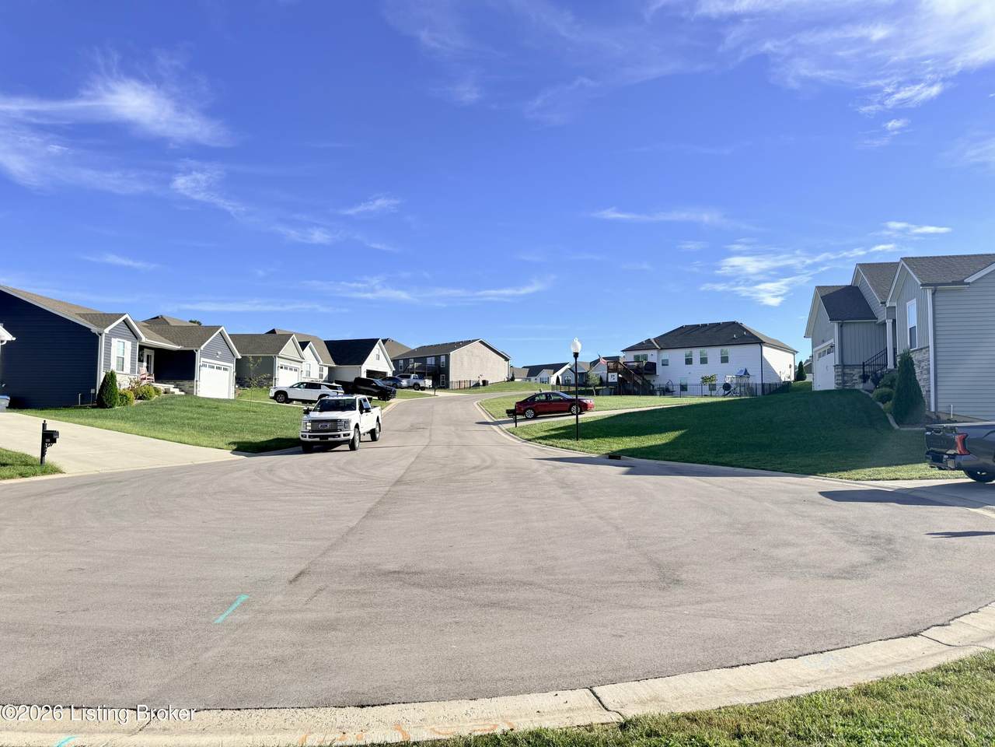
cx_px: 498
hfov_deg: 71.6
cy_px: 374
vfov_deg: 56.8
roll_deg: -0.9
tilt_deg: +4.5
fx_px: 690
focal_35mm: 24
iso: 100
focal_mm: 6.76
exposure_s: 1/3279
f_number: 1.78
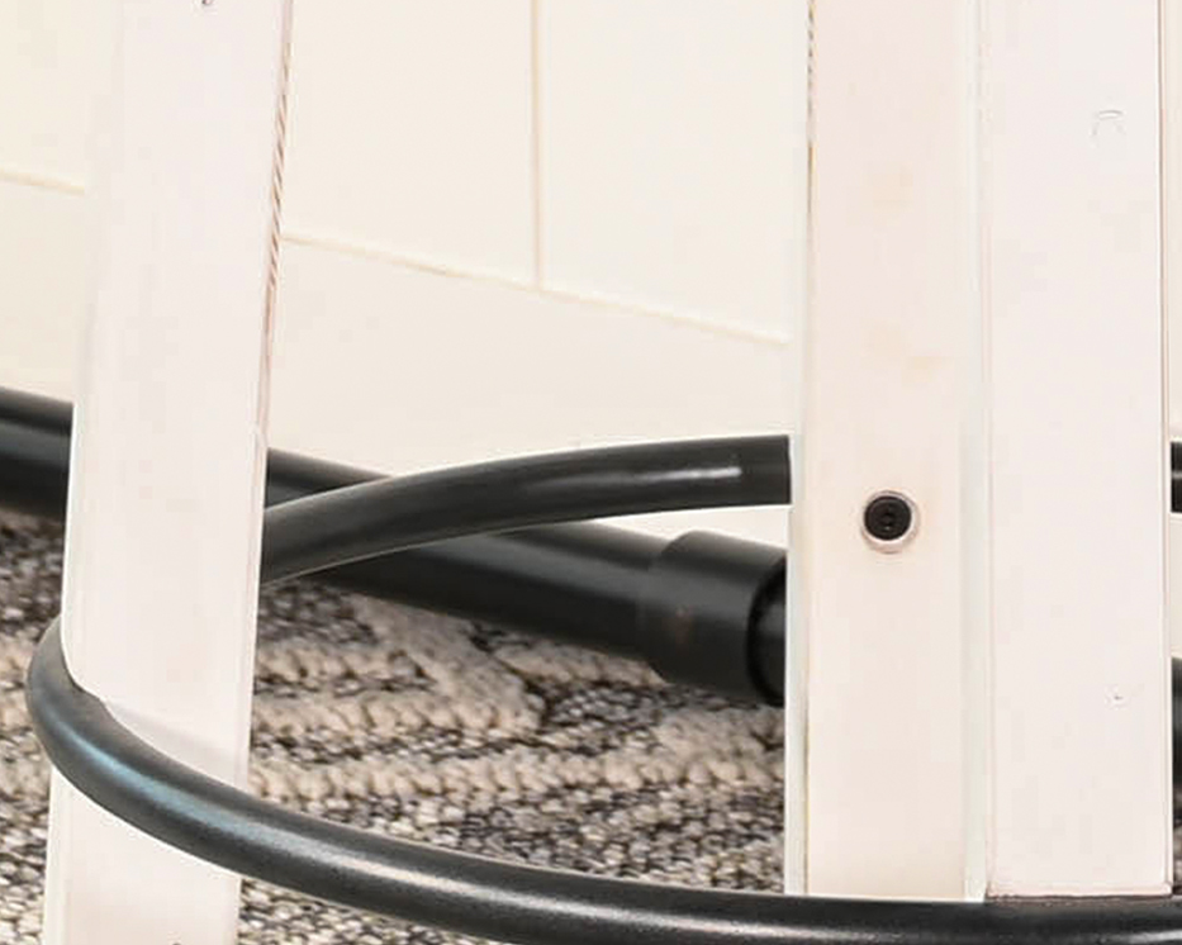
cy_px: -869
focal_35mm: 299
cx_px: 872
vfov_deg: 5.1
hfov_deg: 6.5
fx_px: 10458
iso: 64
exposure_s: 1
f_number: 4.5
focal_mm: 36
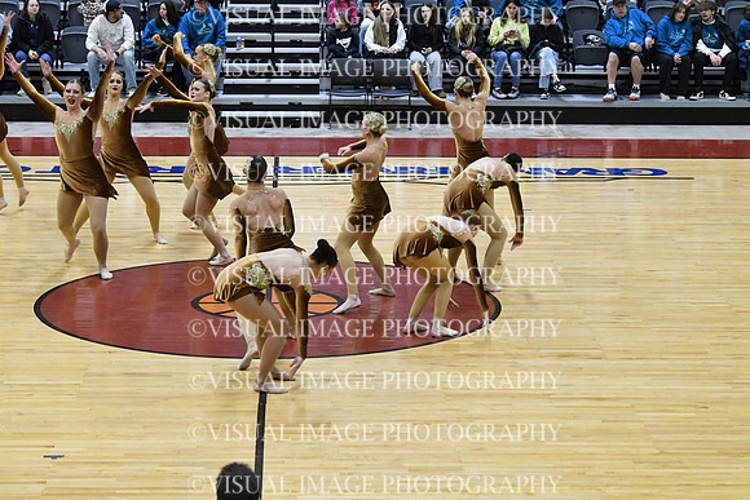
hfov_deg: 19.5
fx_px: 2188
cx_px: 375
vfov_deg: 13.0
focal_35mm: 105
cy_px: 250
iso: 5000
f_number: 4
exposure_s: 1/400
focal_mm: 70
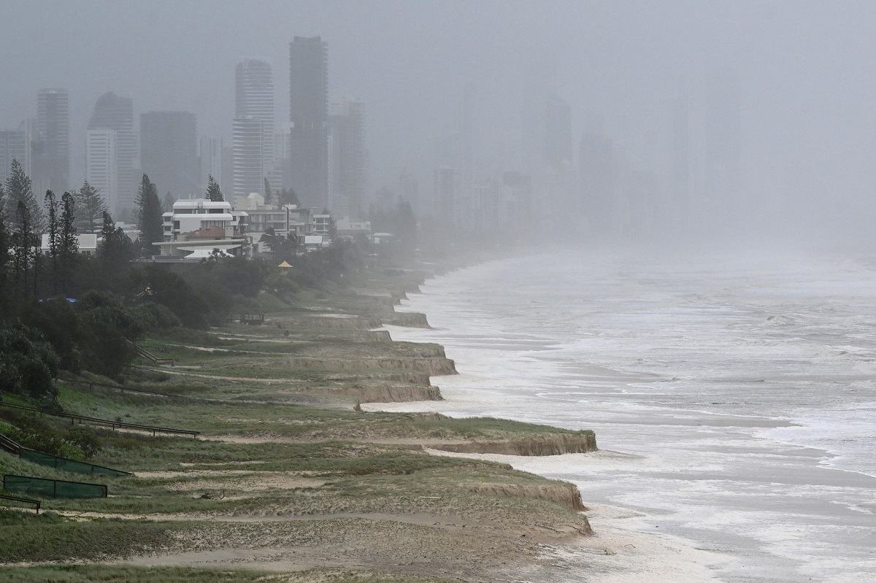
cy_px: 292
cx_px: 438
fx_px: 5278
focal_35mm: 217
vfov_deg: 6.3
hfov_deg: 9.5
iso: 1000
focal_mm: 145
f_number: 7.1
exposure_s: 1/1600
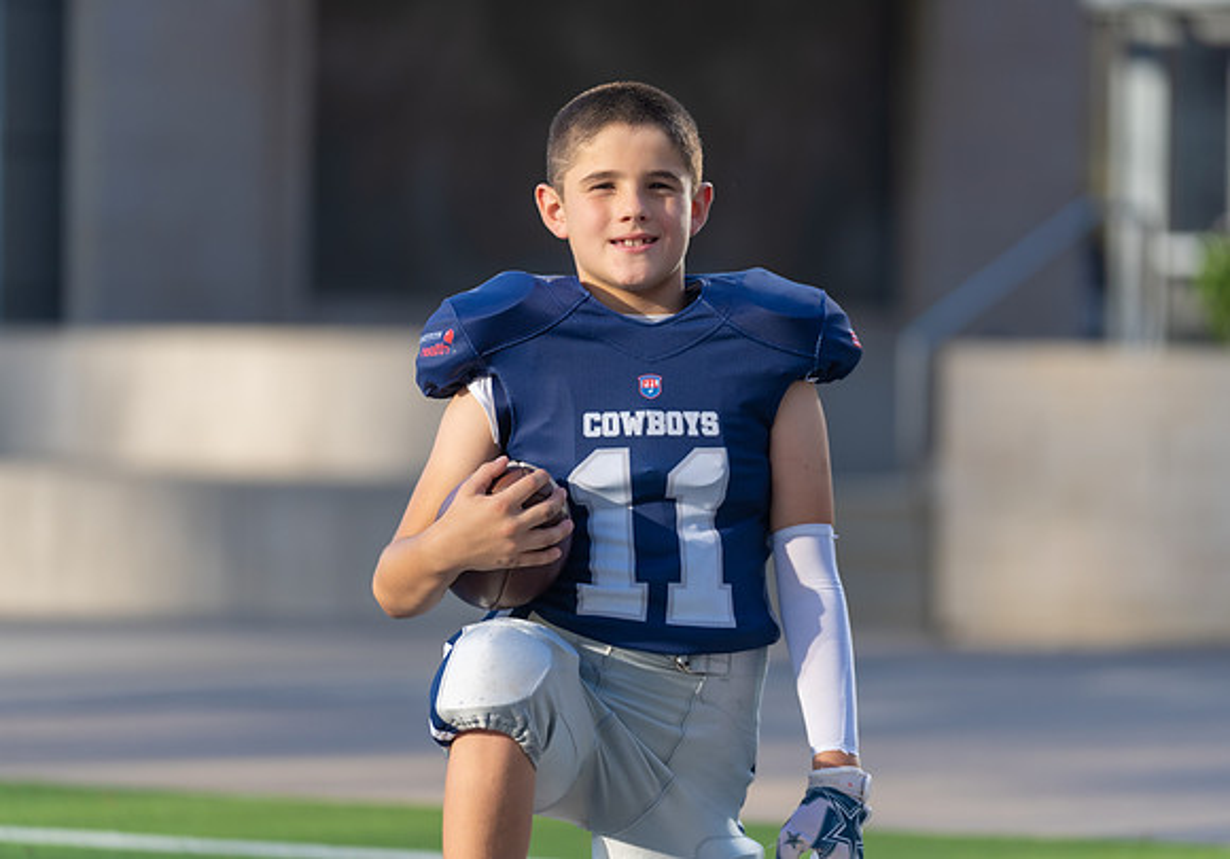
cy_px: 412
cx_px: 671
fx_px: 6333
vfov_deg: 7.8
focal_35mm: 183
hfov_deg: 11.1
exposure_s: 1/640
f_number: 2.8
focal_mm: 170
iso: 100
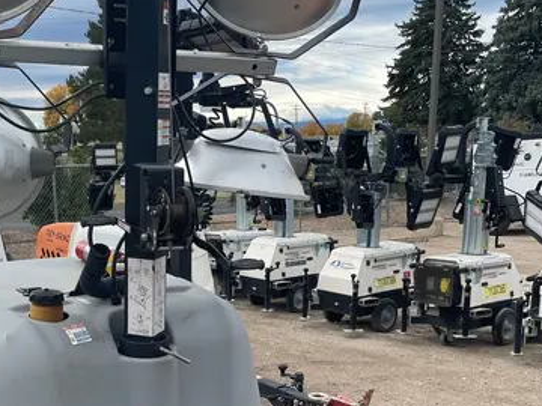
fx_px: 830
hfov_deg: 35.8
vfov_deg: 26.7
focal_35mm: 53
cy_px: 353
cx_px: 181
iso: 32
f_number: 1.6
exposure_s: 1/1984
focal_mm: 4.2
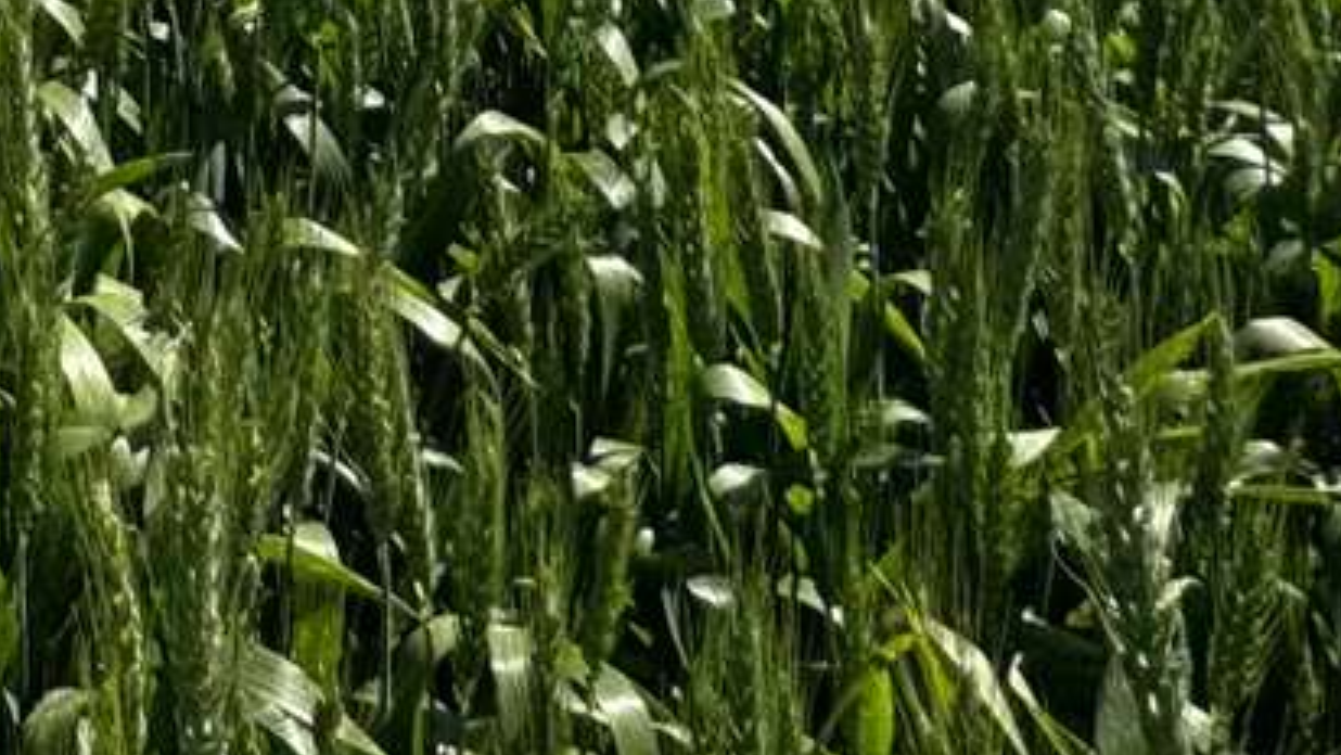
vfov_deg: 11.8
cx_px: -876
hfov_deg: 22.2
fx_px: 2525
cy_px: -1318
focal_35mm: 71
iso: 50
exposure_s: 1/2208
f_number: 2.2
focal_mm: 2.22
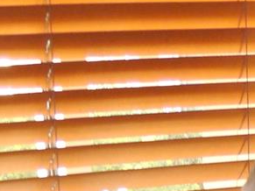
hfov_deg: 7.7
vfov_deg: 5.6
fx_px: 1863
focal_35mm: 253
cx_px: 350
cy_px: 513
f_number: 3.8
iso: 220
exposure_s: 1/30
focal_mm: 8.2
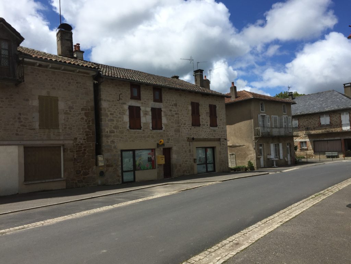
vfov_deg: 48.2
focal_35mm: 29
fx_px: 294
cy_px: 132
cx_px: 176
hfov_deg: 61.7
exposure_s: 1/3968
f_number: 2.2
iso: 32
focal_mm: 4.15
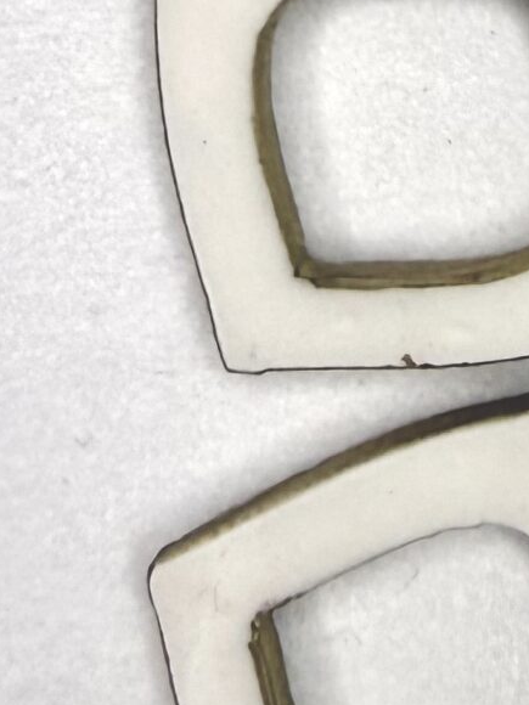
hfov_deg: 12.3
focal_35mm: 106
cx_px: 1065
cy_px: -292
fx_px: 2160
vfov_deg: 17.1
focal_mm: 2.22
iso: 64
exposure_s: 1/120
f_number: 2.2
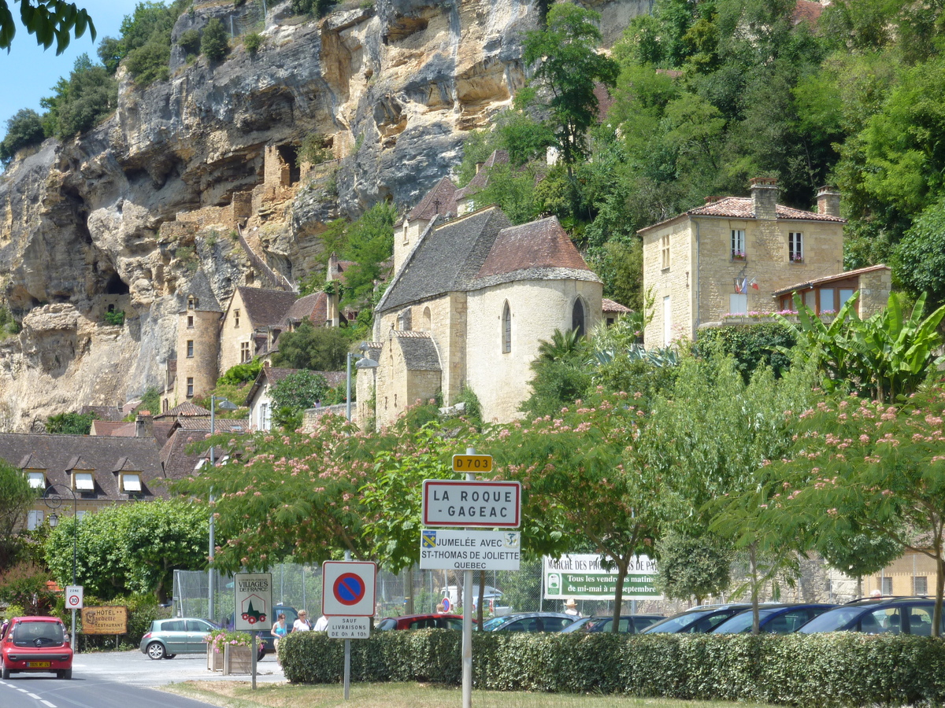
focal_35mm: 96
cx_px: 472
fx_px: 2621
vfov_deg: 15.4
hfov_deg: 20.4
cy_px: 354
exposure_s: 1/320
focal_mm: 15.8
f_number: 4.3
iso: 80
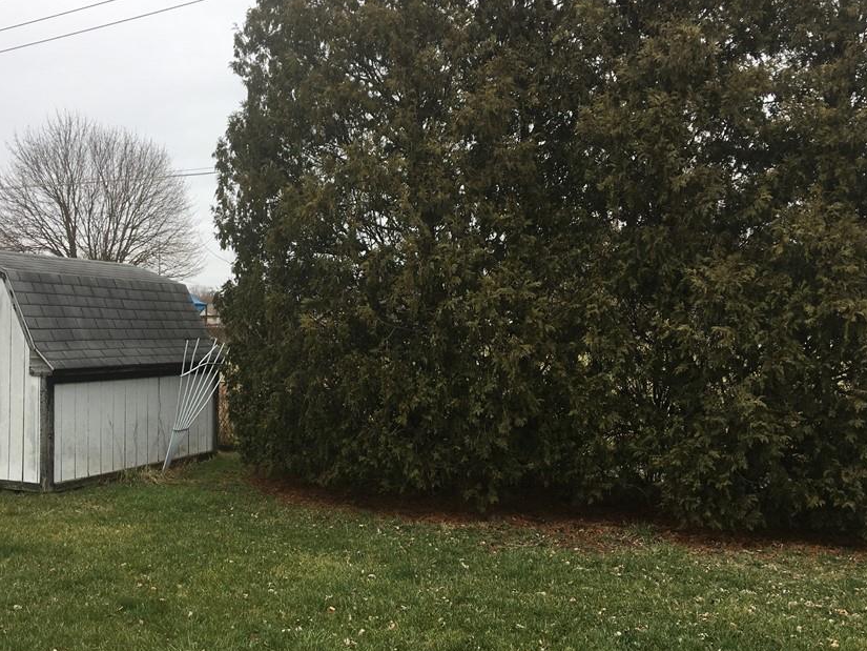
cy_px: 327
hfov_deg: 51.0
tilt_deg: -1.2
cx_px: 351
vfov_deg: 39.7
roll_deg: +0.3
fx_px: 902
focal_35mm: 36
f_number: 2.2
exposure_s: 1/248
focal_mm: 4.15
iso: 25
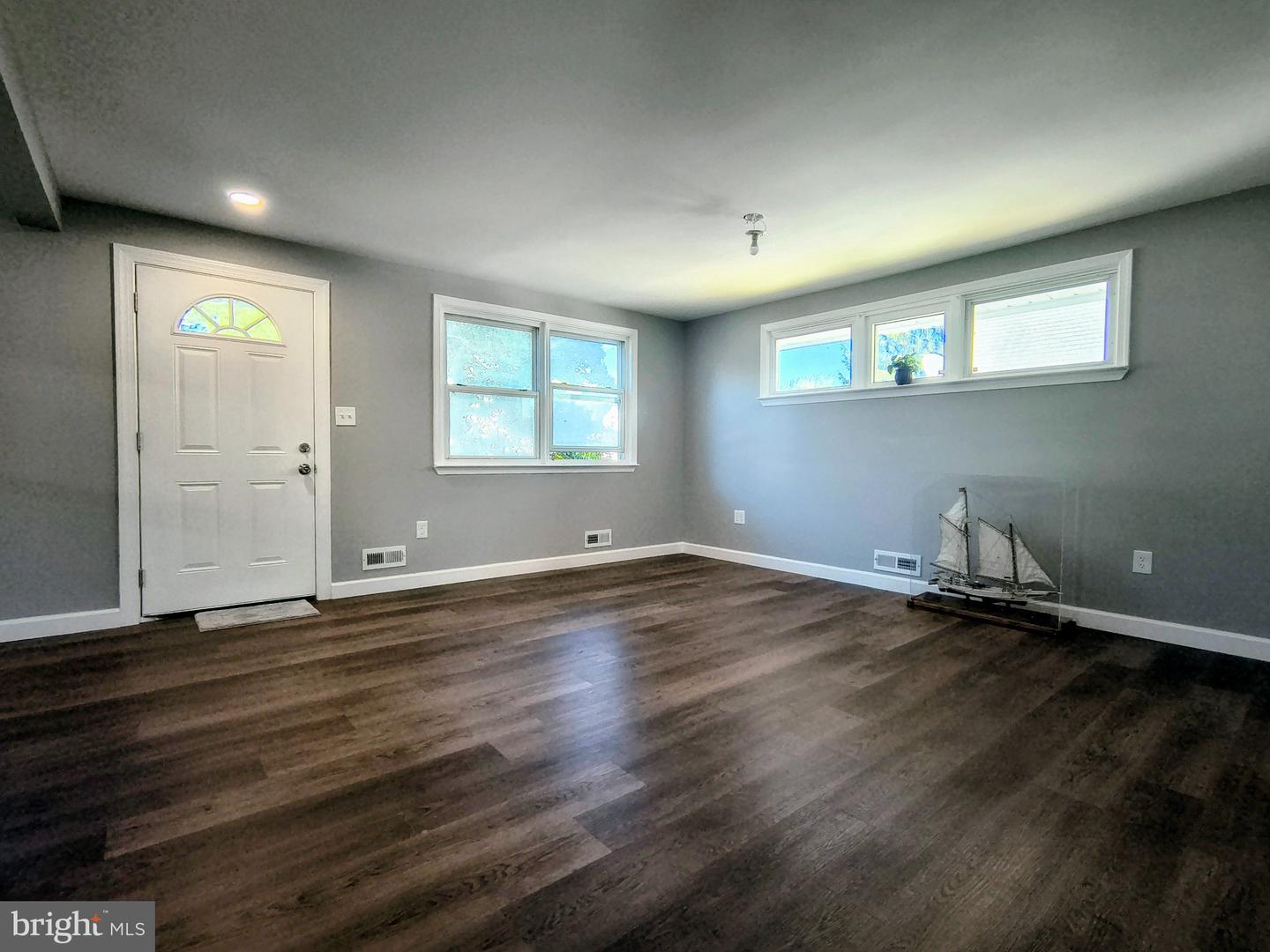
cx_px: 635
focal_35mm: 12
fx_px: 440
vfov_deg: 94.5
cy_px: 476
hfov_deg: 110.5
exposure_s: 1/120
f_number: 2.2
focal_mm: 2.13
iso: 459
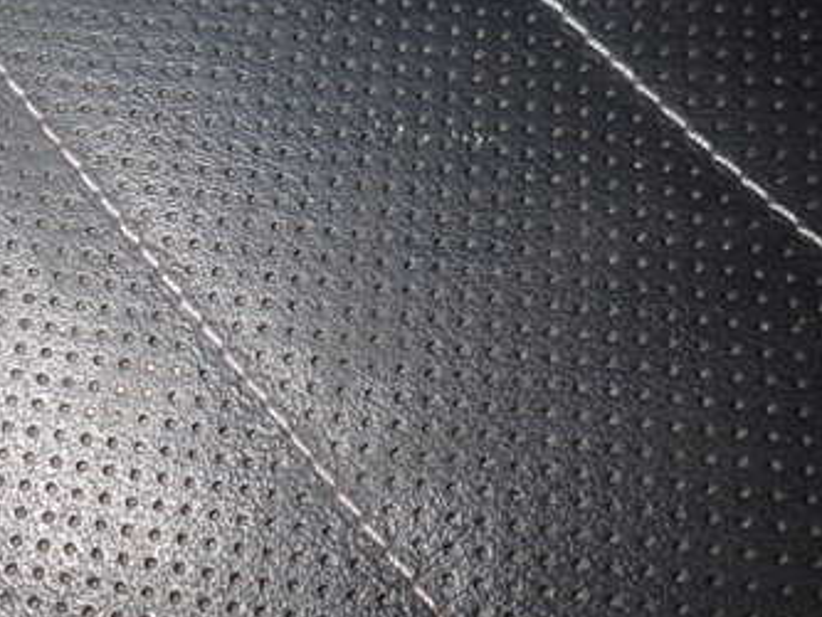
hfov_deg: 39.5
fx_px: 1069
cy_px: 252
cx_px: 106
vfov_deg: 32.1
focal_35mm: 45
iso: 200
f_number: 5.6
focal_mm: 4.5
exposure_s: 1/30
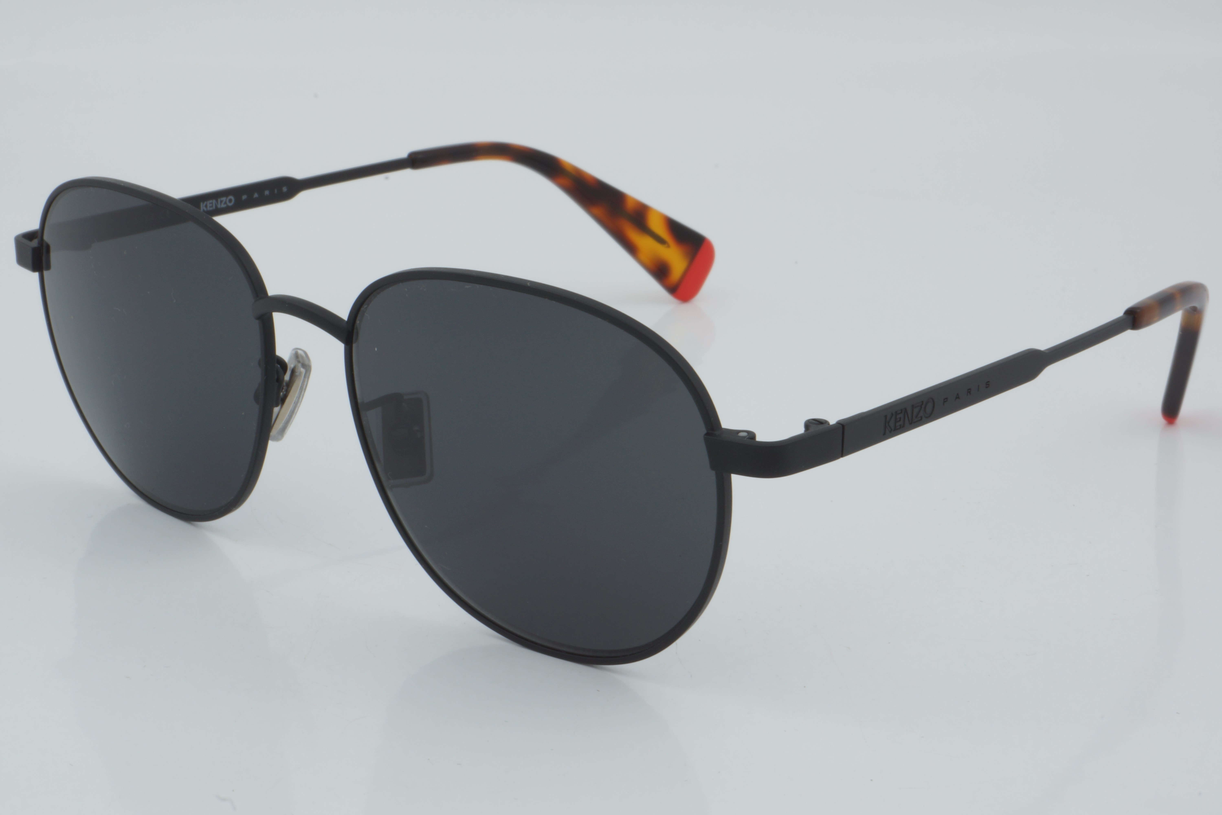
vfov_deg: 18.2
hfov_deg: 27.0
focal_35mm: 75
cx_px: 611
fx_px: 2546
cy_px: 408
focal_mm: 50
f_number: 32
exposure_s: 1/3
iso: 100
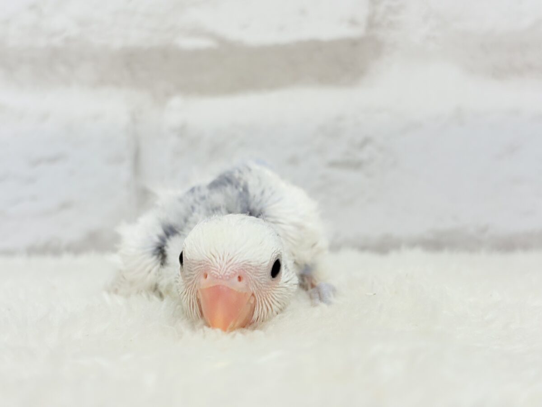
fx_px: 814
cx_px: 271
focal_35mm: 52
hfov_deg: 36.8
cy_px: 204
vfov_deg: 28.0
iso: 50
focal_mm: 5.96
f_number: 1.6
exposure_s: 1/100
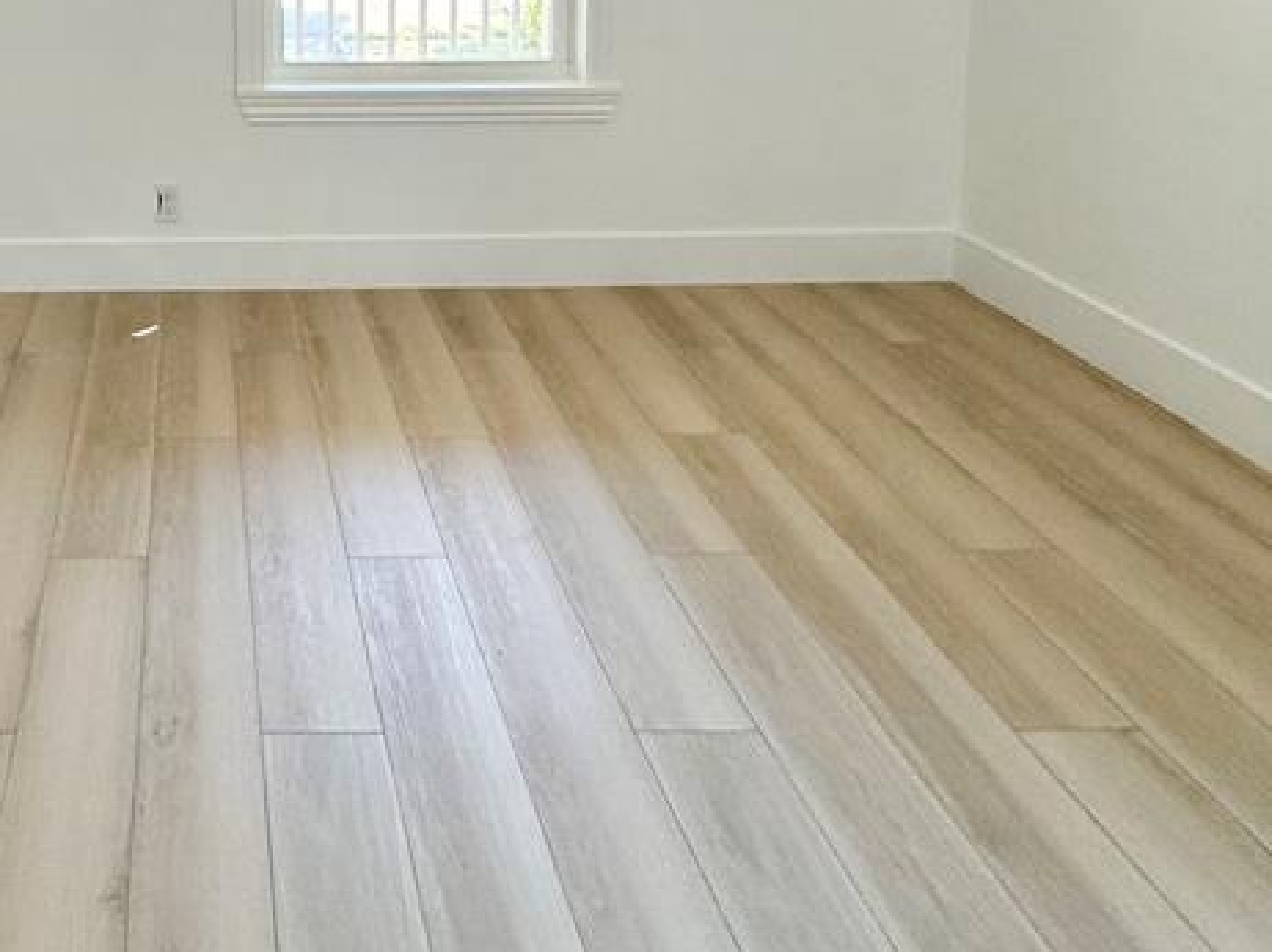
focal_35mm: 31
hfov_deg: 52.7
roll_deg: -0.3
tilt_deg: -5.7
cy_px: -59
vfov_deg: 38.7
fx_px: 1139
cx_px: 176
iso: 160
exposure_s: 1/99
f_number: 2.2
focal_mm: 2.22
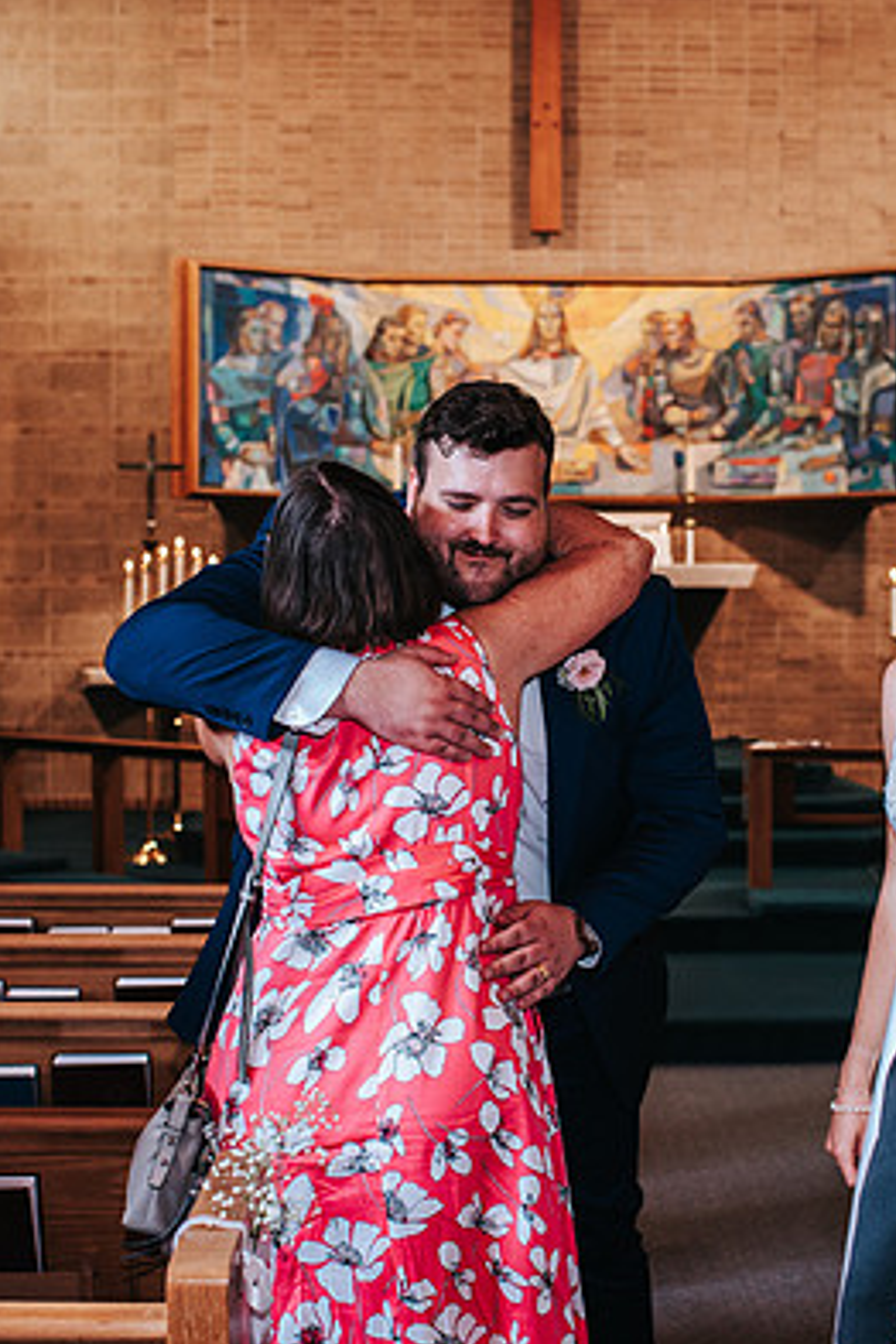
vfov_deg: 33.4
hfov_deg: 22.6
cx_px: 537
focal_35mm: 60
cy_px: 708
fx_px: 2240
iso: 900
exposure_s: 1/125
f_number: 3.2
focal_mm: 35
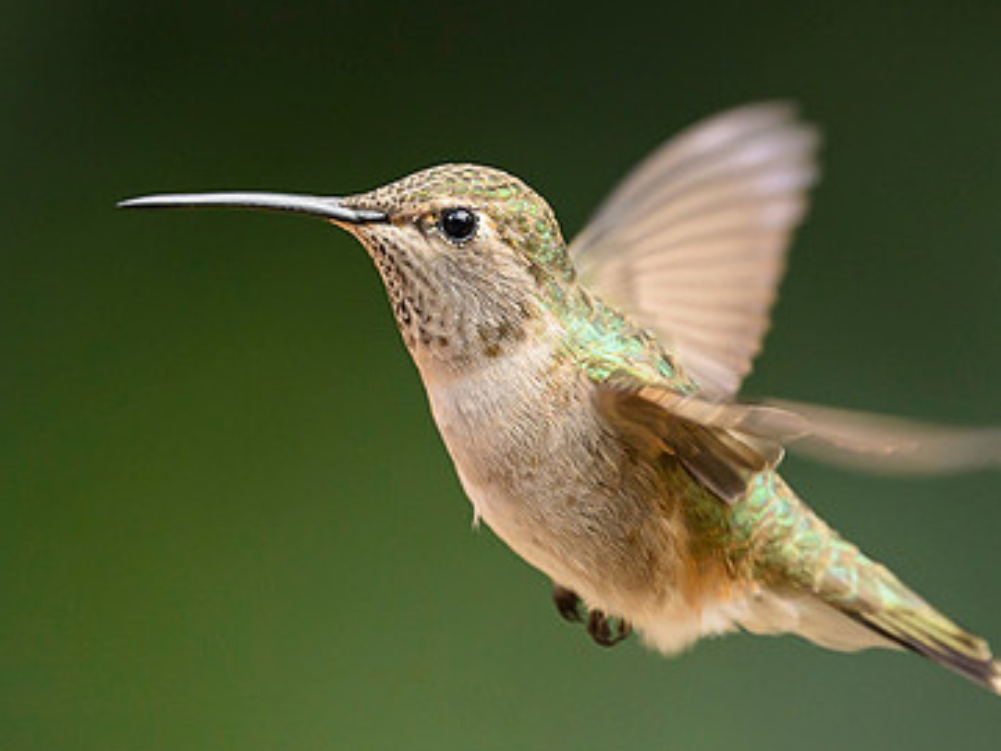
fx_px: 31559
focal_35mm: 1091
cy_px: 497
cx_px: 465
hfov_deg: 1.8
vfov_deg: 1.4
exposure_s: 1/2000
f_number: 4
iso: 1250
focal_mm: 400
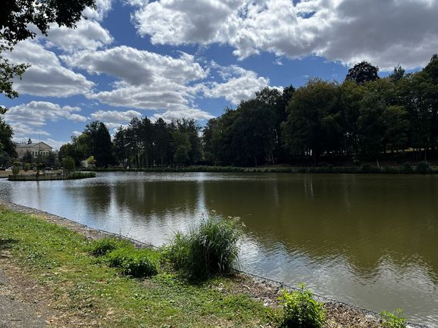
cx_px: 221
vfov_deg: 51.3
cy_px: 164
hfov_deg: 65.3
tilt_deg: -0.6
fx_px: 341
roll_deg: +0.7
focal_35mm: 27
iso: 50
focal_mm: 5.1
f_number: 1.6
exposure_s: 1/5848
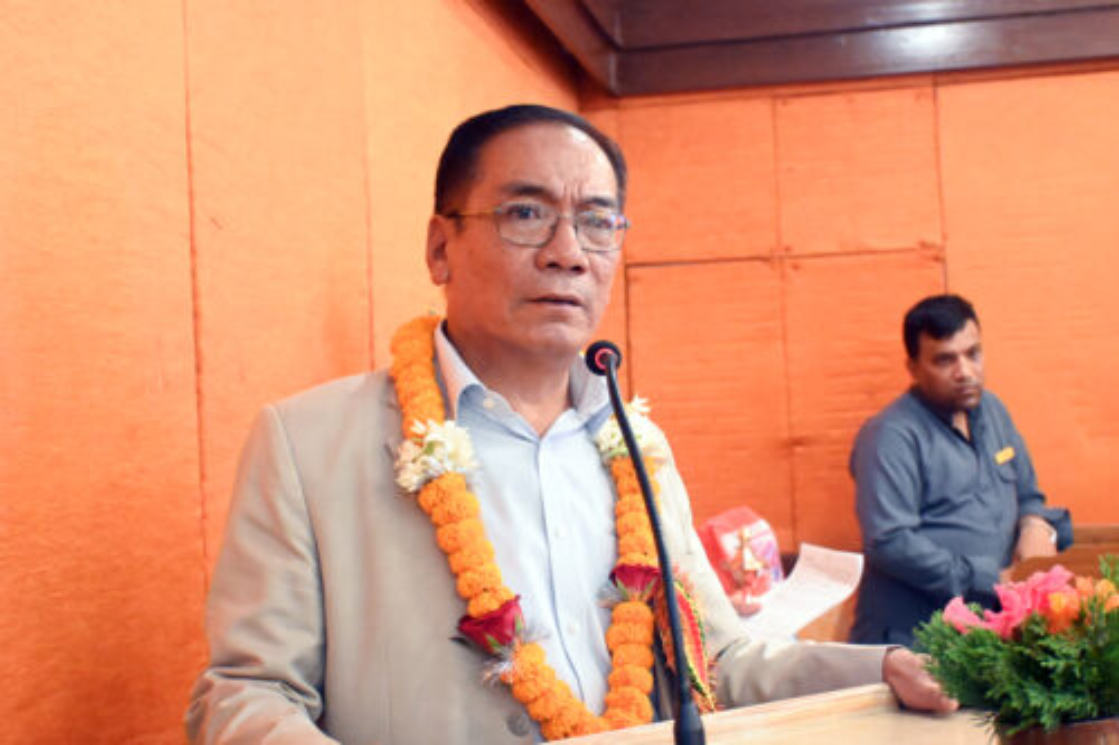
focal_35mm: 47
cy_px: 372
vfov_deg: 28.5
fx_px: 1468
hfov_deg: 41.7
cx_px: 560
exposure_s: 1/60
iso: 10000
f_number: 5
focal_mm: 31.5
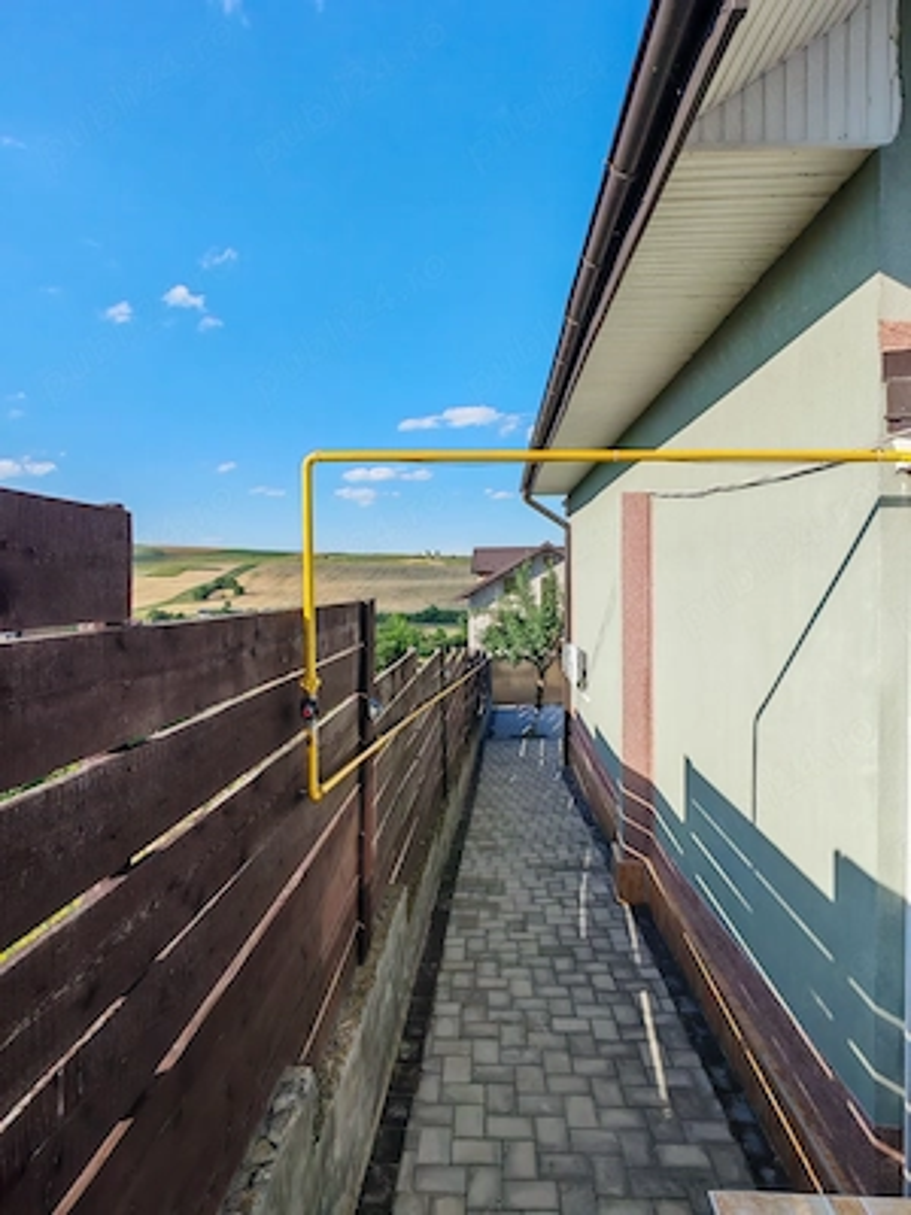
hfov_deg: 66.0
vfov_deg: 81.7
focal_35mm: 20
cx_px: 456
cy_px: 608
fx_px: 702
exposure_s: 1/1100
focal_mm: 1.96
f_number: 2.2
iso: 50
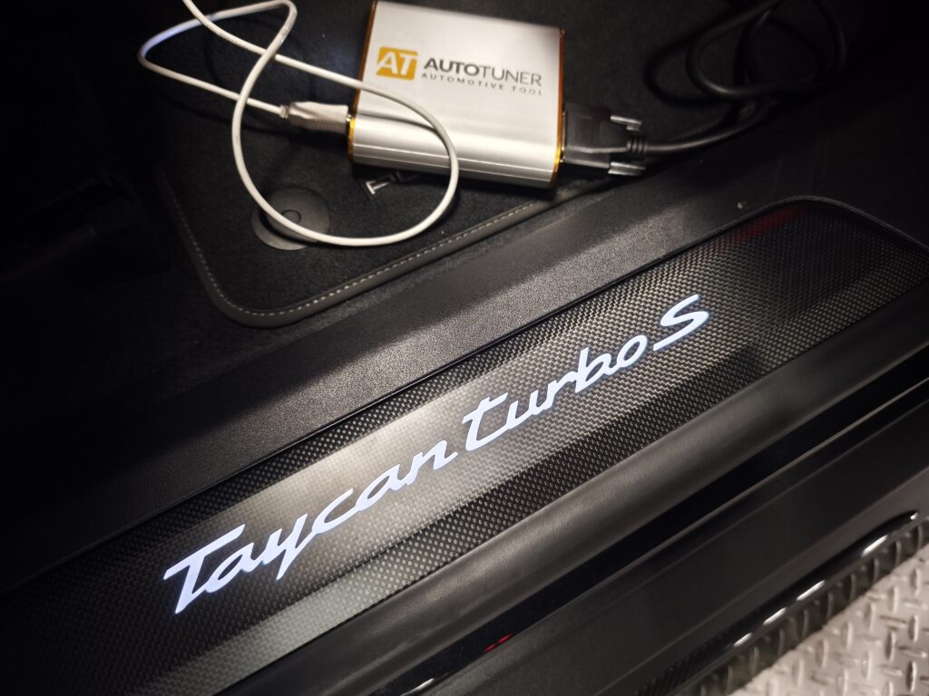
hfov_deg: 73.9
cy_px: 348
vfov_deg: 58.9
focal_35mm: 23
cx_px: 464
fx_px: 617
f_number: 1.6
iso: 1250
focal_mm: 6.57
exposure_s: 1/25
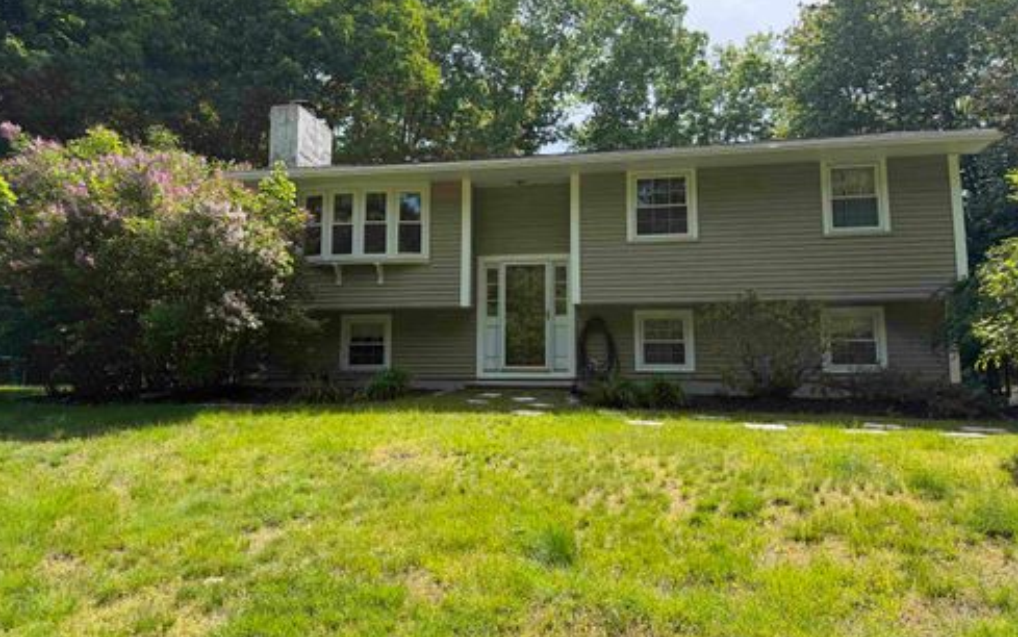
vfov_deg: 47.5
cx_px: 508
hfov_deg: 70.4
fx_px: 722
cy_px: 278
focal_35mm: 26
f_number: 1.78
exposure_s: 1/2445
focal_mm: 6.76
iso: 100
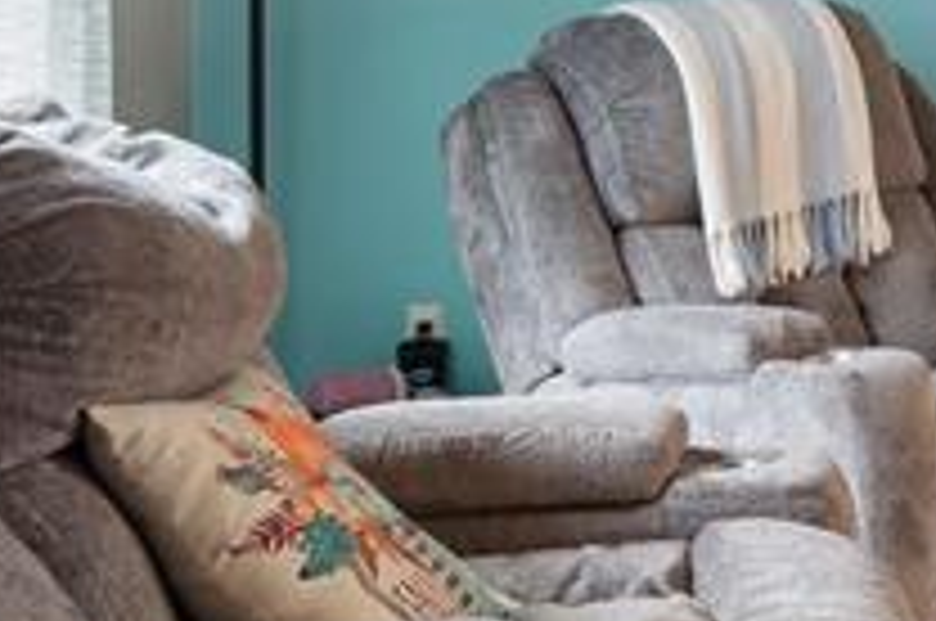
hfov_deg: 13.3
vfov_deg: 9.2
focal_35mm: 148
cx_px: 1296
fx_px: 3842
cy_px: -16
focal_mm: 30
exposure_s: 1/8
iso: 320
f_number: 9
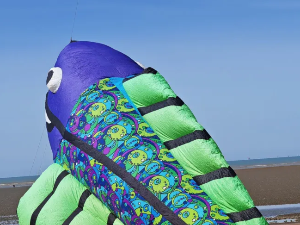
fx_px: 1299
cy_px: 81
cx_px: 175
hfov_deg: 13.2
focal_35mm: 150
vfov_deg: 9.9
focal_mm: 14.92
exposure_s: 1/1226
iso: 50
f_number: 3
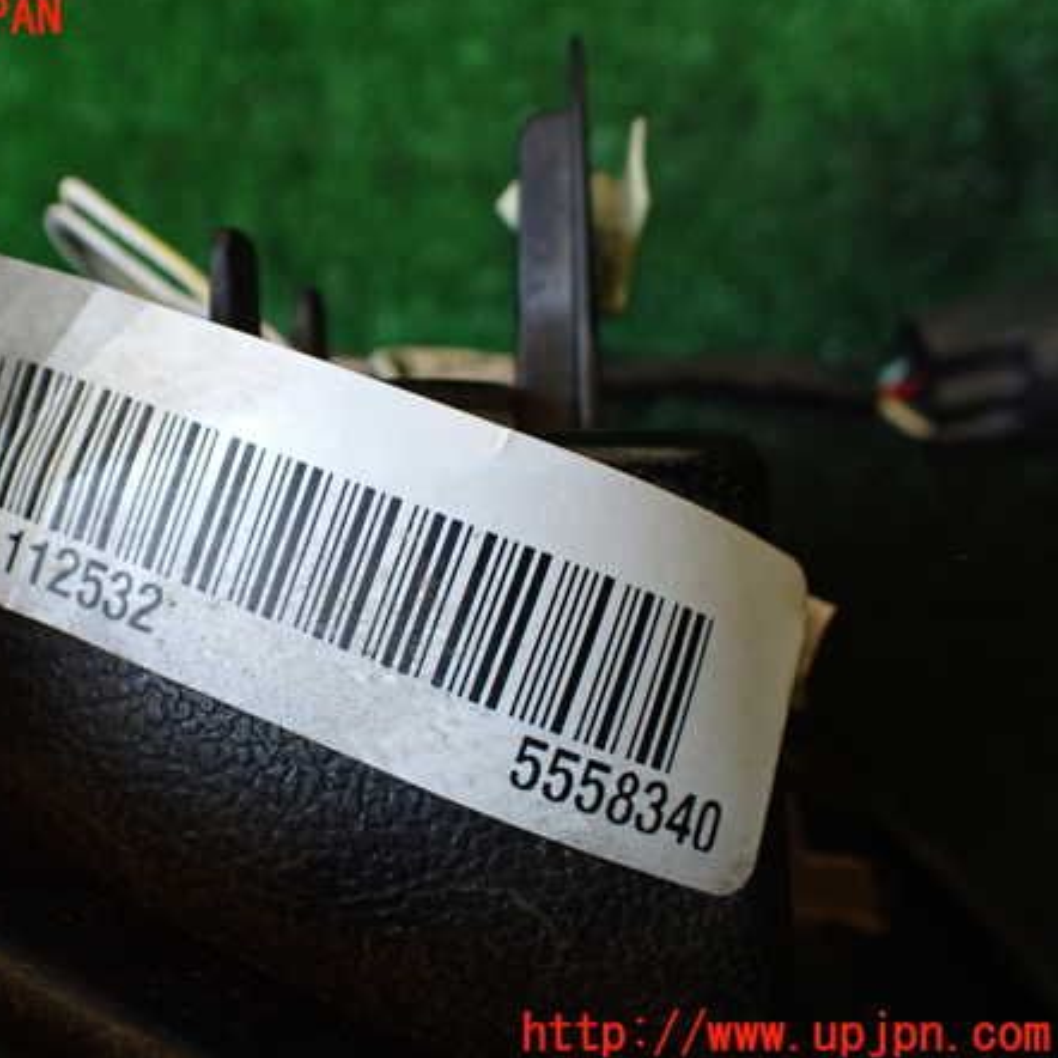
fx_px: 1245
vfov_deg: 46.0
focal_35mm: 36
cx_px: 345
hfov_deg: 45.3
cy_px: 527
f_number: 2.3
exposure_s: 1/125
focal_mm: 5.4
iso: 400
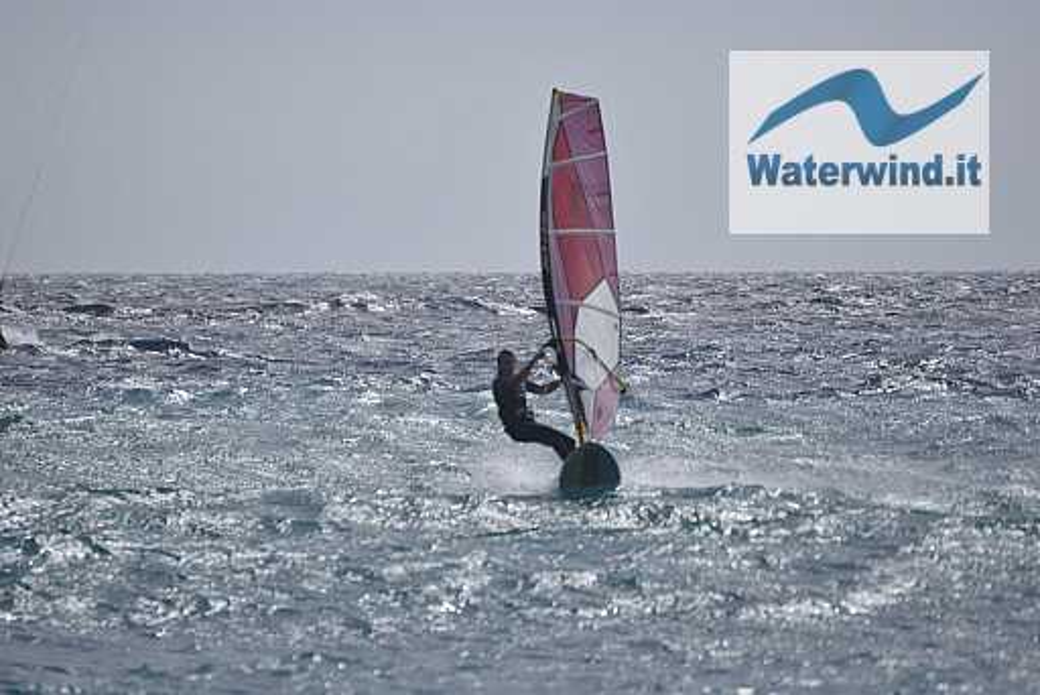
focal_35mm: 450
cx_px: 520
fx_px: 13007
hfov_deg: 4.6
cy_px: 348
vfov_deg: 3.1
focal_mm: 300
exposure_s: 1/3200
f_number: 5.6
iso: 280
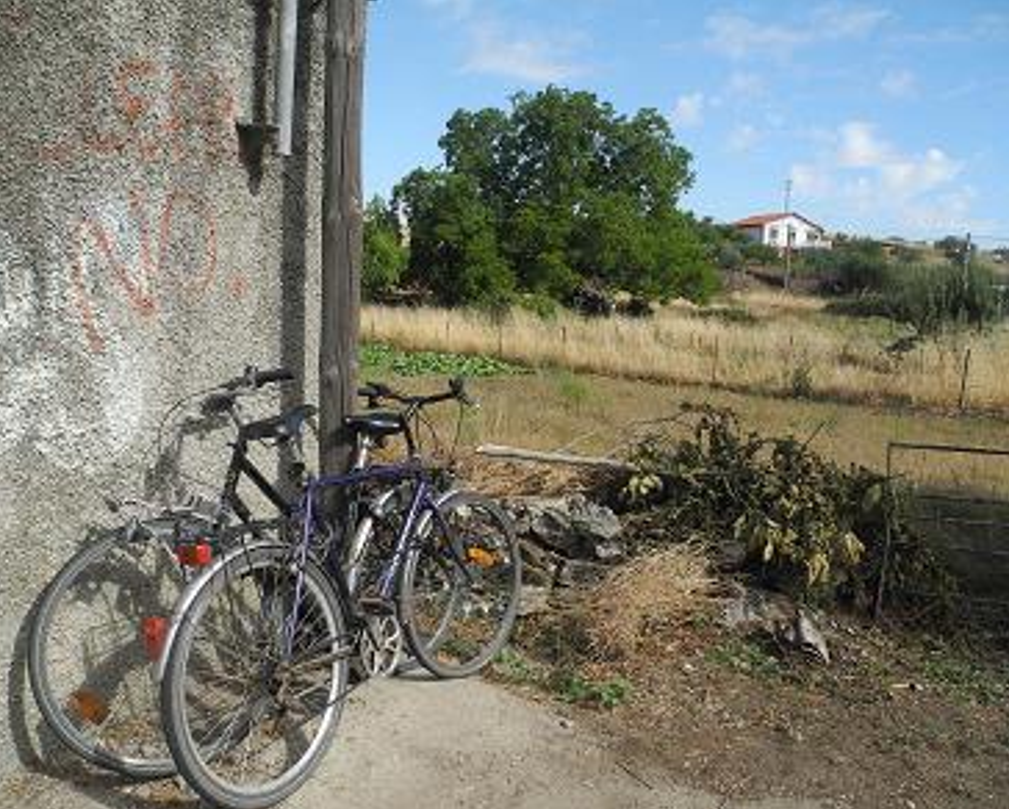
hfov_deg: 58.7
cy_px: 413
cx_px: 504
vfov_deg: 48.6
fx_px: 897
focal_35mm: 30
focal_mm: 6
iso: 100
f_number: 3.5
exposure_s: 1/1000
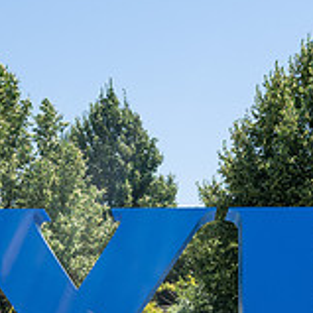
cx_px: 110
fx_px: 1217
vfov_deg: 14.4
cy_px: 317
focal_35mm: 119
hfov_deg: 14.6
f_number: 8
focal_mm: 26.5
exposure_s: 1/400
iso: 200
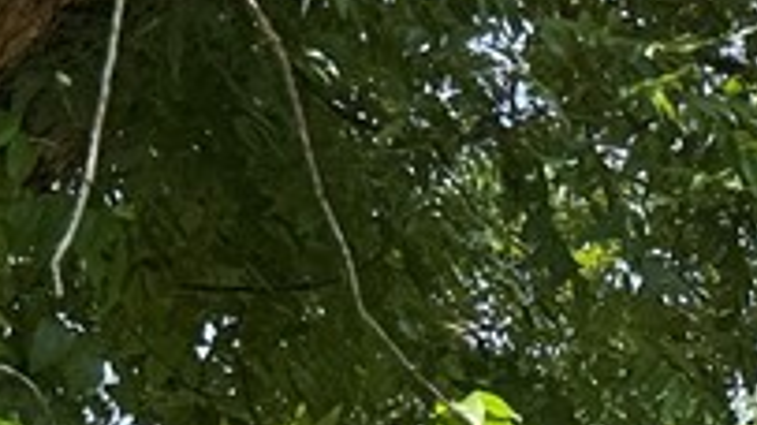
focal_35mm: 132
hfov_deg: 15.0
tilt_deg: +2.6
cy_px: 1200
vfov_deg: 8.1
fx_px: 2649
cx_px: 1171
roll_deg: +4.6
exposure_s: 1/1285
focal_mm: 6.76
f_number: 1.78
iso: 80
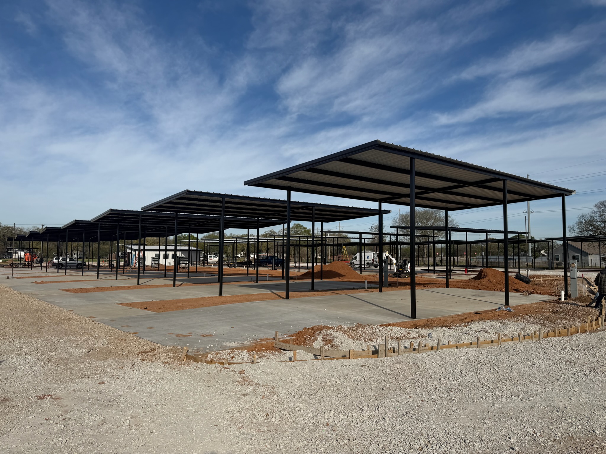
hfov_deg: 71.6
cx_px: 303
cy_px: 227
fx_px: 420
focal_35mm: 24
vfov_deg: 56.8
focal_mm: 6.76
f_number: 1.78
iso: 80
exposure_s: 1/8130
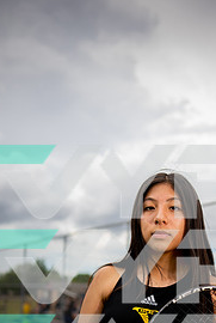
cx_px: 163
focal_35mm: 40
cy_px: 267
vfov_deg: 45.5
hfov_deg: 32.9
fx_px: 359
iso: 50
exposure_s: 1/2000
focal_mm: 24
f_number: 1.4
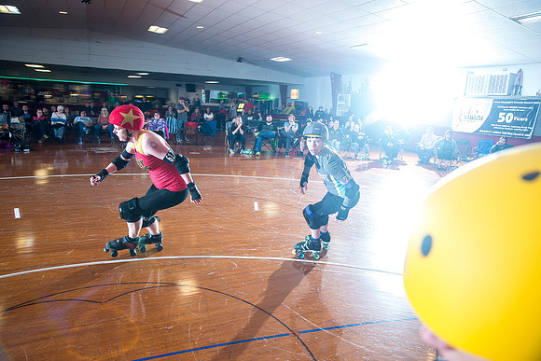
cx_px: 270
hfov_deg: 73.7
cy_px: 180
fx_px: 361
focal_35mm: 24
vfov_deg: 53.2
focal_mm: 24
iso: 800
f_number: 5.6
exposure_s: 1/160
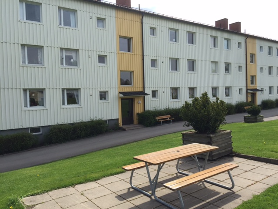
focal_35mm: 29
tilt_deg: -0.9
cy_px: 104
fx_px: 233
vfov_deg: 48.2
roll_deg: +1.0
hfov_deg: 61.7
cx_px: 139
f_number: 2.2
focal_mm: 4.15
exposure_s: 1/1199
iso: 32
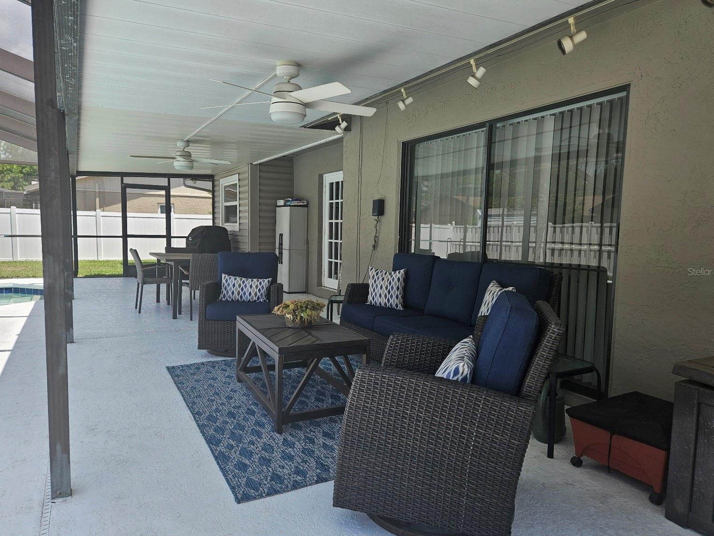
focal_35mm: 24
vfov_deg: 56.8
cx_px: 359
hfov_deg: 71.6
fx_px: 495
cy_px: 271
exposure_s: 1/526
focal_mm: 5.4
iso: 25
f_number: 1.8
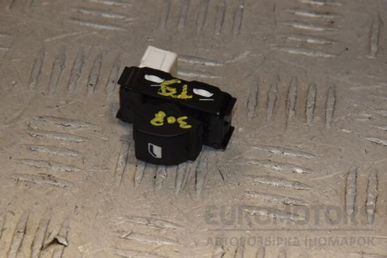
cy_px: 129
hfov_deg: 13.0
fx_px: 1693
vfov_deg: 8.7
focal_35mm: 158
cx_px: 194
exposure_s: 1/200
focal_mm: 105
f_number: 10
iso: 800
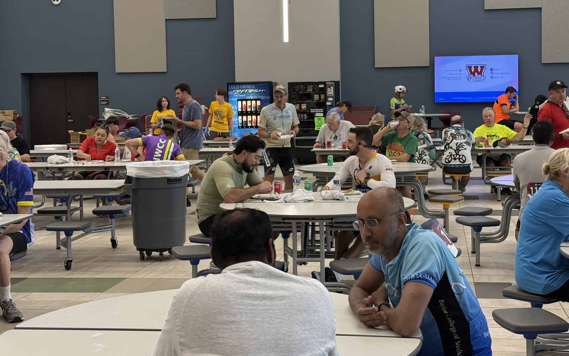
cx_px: 304
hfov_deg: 33.5
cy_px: 129
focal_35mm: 61
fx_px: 946
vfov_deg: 21.2
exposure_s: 1/150
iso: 250
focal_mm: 6.8
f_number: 1.8
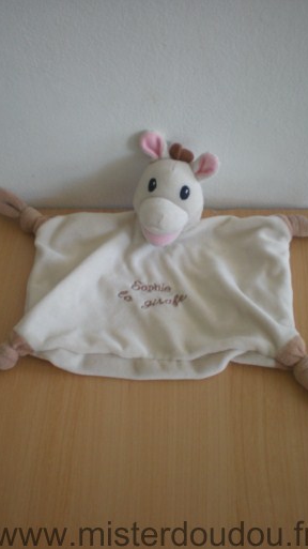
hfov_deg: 28.3
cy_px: 277
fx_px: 611
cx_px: 153
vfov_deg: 48.4
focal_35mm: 42
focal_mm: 6.3
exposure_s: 1/60.7
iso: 200
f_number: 3.1
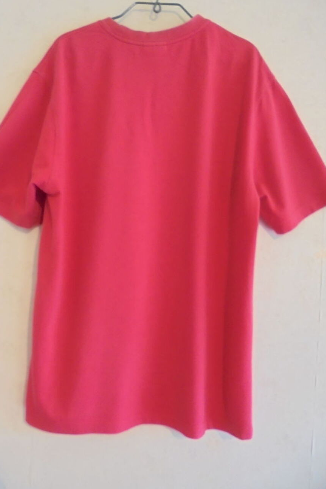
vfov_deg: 65.5
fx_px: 380
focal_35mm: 28
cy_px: 250
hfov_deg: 46.3
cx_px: 144
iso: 400
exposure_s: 1/13
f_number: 3.5
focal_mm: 4.6
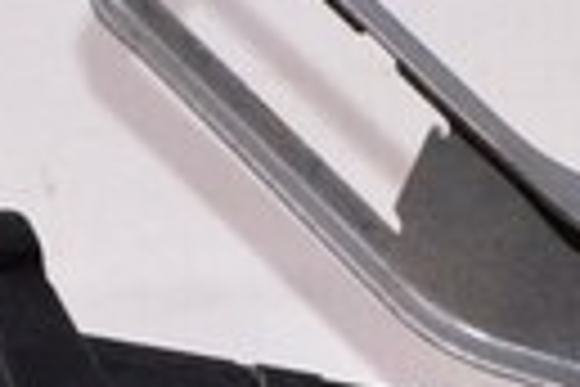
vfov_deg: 4.7
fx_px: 4607
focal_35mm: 286
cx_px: -139
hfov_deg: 7.1
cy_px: 997
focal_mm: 24
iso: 1600
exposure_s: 1/125
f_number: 8
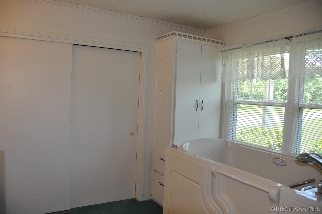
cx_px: 161
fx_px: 241
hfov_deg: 67.4
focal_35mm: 27
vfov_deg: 47.8
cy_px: 107
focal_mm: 18
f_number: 3.5
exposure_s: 1/200
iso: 400
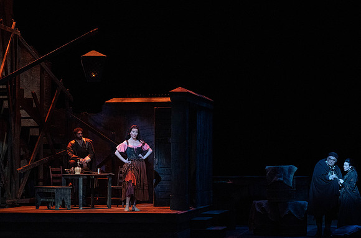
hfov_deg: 18.3
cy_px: 124
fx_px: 1121
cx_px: 172
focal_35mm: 112
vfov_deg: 12.1
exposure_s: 1/250
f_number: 7.1
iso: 6400
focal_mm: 105
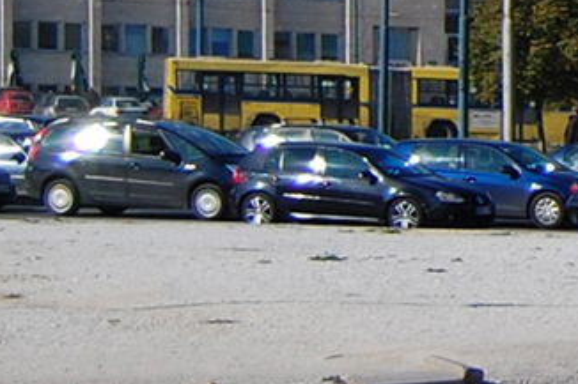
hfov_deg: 8.7
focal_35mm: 212
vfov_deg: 6.1
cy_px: -634
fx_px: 3402
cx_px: 1427
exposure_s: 1/2000
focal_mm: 24
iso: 200
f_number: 4.5
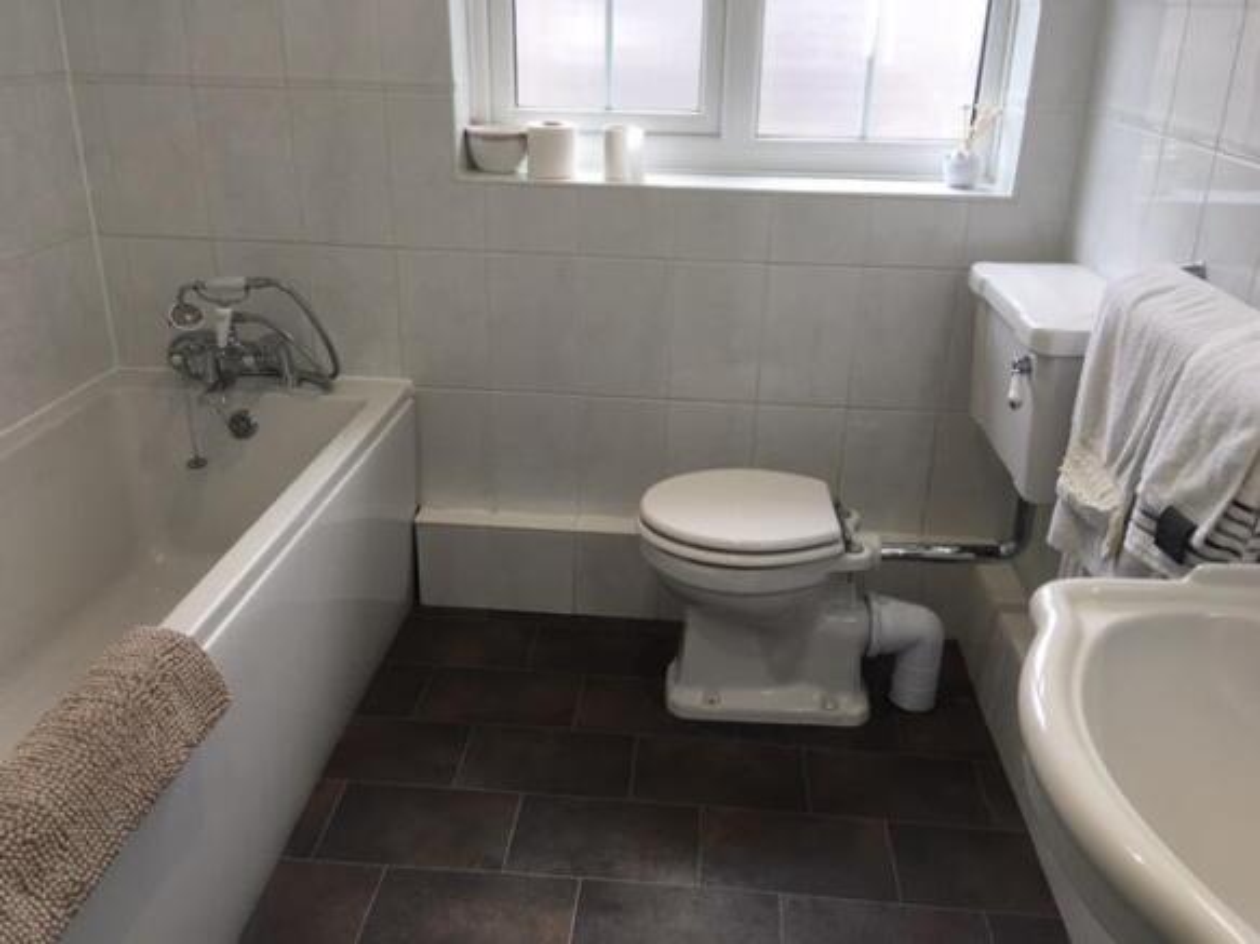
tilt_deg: -23.0
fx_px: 1055
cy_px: 472
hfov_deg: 61.7
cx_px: 630
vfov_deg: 48.2
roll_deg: -1.1
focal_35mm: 29
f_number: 2.2
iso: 25
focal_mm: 4.15
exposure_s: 1/33
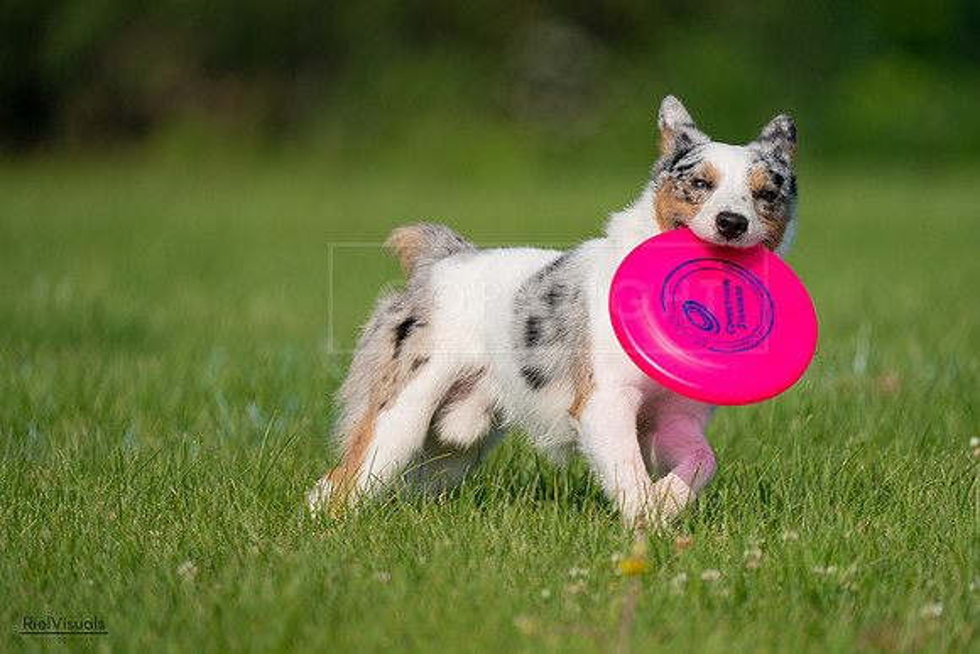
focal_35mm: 600
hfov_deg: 3.4
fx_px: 16336
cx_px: 490
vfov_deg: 2.3
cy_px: 327
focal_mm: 600
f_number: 6.3
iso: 500
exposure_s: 1/4000
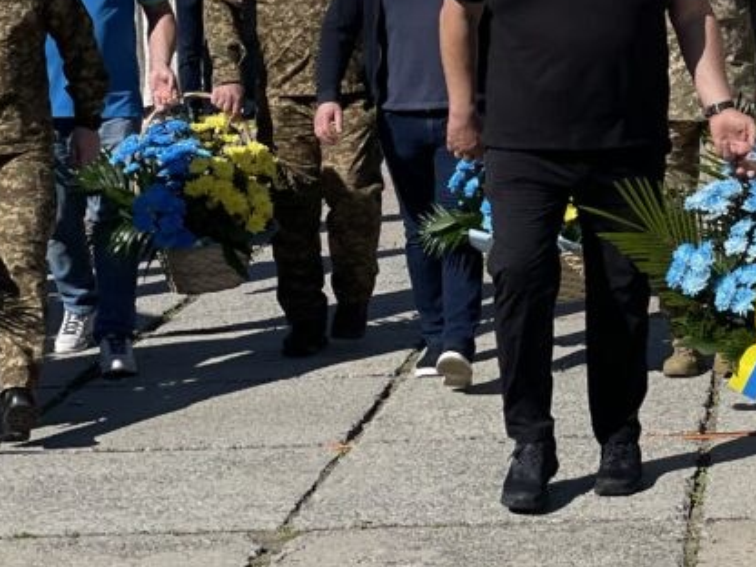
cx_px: 860
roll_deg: +0.1
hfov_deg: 15.0
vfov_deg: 11.4
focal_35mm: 128
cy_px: -29
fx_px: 2795
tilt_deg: +0.1
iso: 32
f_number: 2
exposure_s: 1/3195
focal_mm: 6
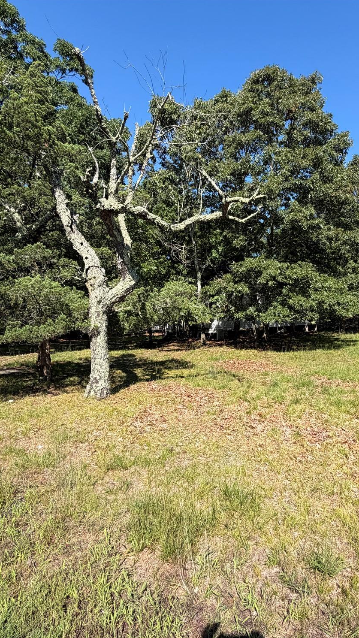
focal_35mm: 21
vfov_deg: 83.8
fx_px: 355
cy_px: 327
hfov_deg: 52.5
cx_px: 242
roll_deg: +1.6
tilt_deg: -2.0
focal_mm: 2.22
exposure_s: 1/770
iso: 40
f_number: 2.2
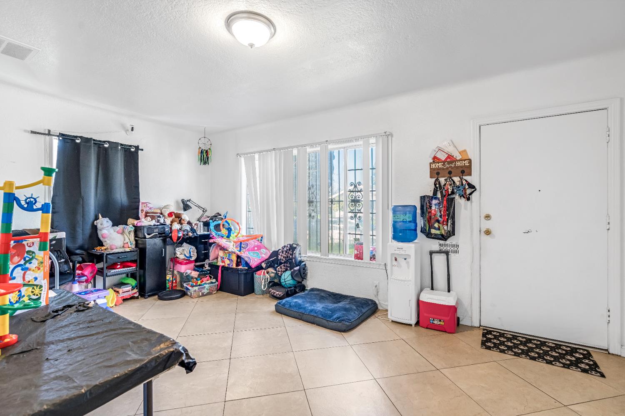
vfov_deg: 73.7
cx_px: 312
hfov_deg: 96.8
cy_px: 208
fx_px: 278
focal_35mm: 16
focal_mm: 16
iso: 640
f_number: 7.1
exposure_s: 1/6
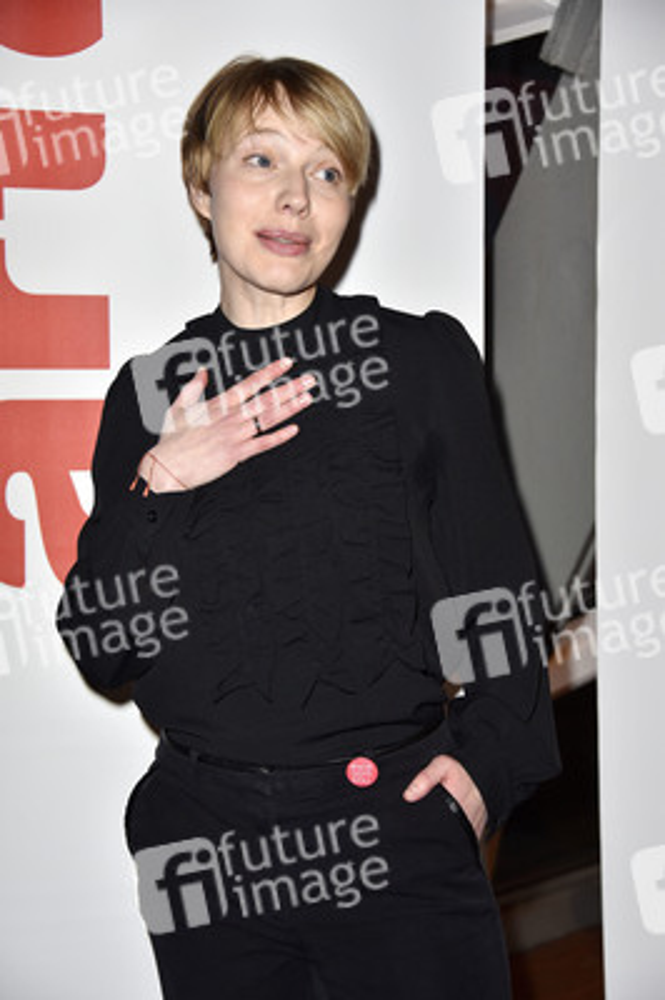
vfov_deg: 23.9
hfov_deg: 16.0
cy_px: 500
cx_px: 332
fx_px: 2359
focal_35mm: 85
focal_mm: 85
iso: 800
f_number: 5.6
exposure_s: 1/160
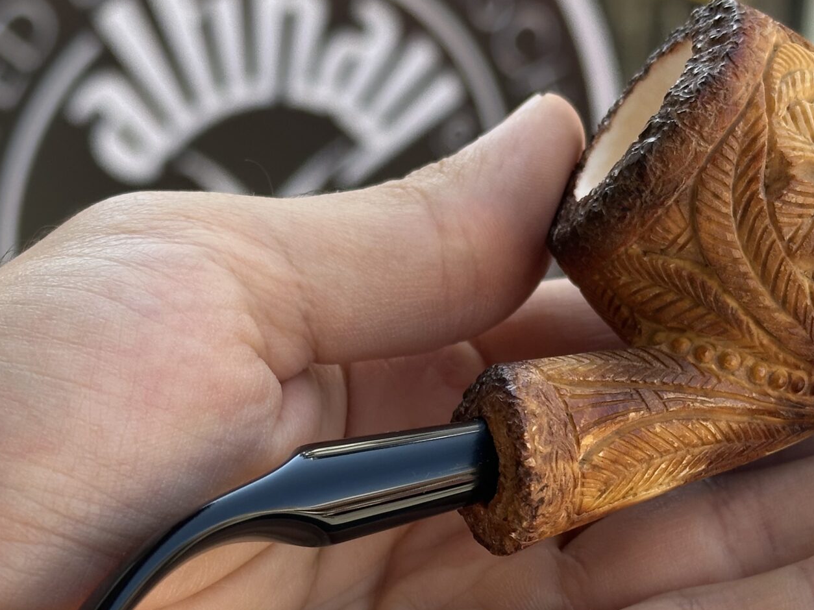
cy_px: 472
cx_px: 473
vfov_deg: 15.0
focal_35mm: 98
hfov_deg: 20.0
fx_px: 2304
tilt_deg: -23.0
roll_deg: -2.8
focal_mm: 6.86
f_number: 1.78
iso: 64
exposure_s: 1/496
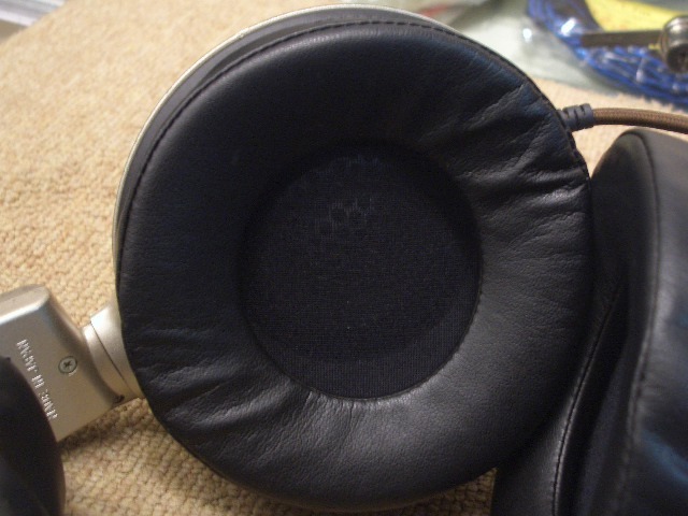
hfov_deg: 38.9
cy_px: 258
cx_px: 344
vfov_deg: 29.7
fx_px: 974
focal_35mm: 49
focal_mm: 8.2
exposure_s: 1/8
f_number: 3.1
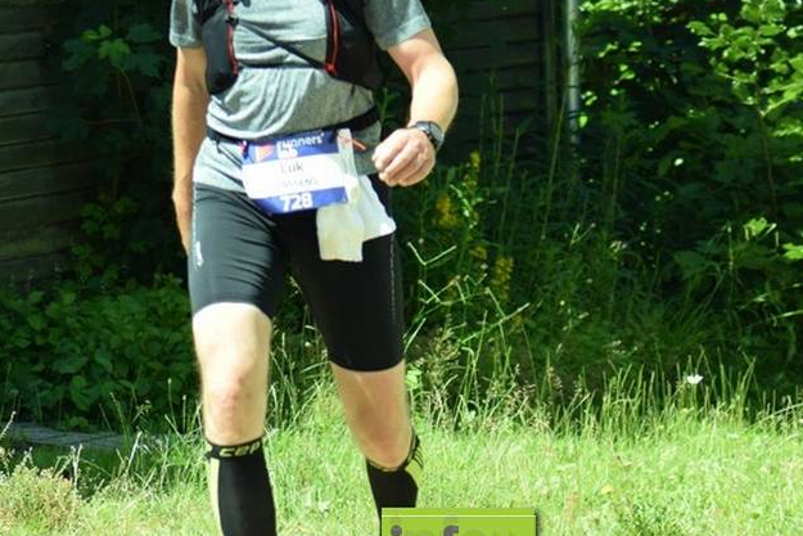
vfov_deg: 4.1
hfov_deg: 6.2
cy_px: 117
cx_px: 459
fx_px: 7451
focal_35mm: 334
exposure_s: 1/500
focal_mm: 116
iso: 280
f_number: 5.6
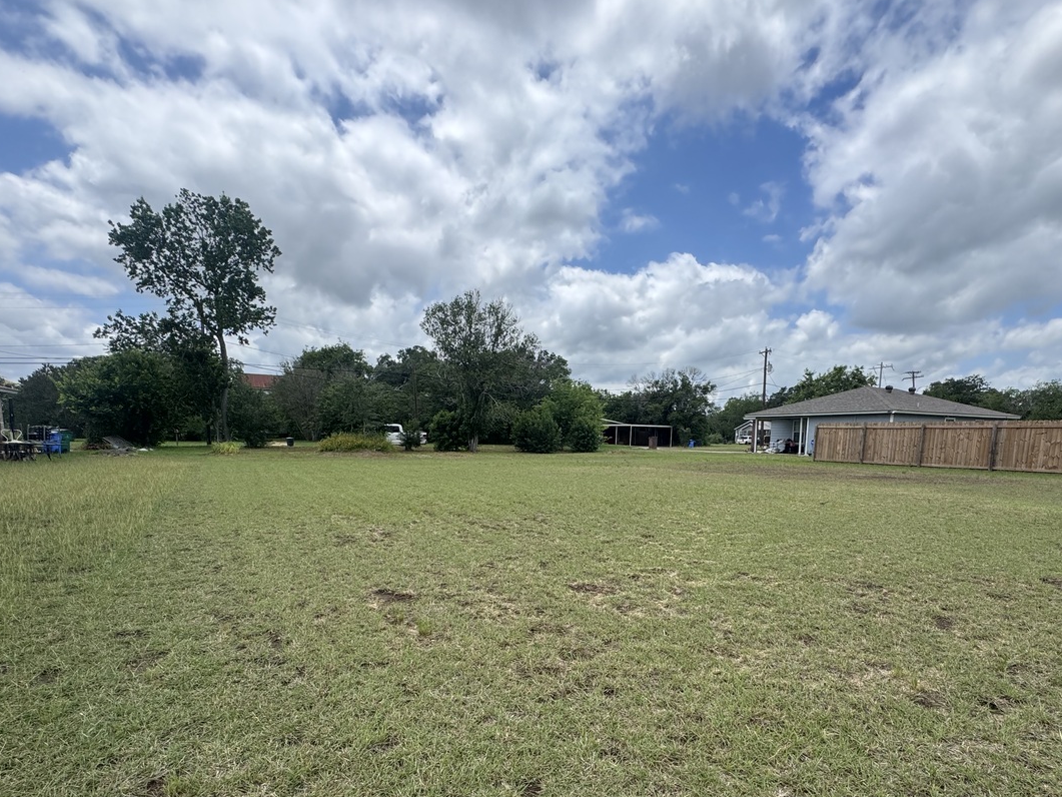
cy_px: 520
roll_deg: -0.8
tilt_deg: -8.8
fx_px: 583
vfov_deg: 67.1
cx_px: 548
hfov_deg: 84.6
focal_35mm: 19
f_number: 2.2
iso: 50
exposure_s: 1/1672
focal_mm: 2.22
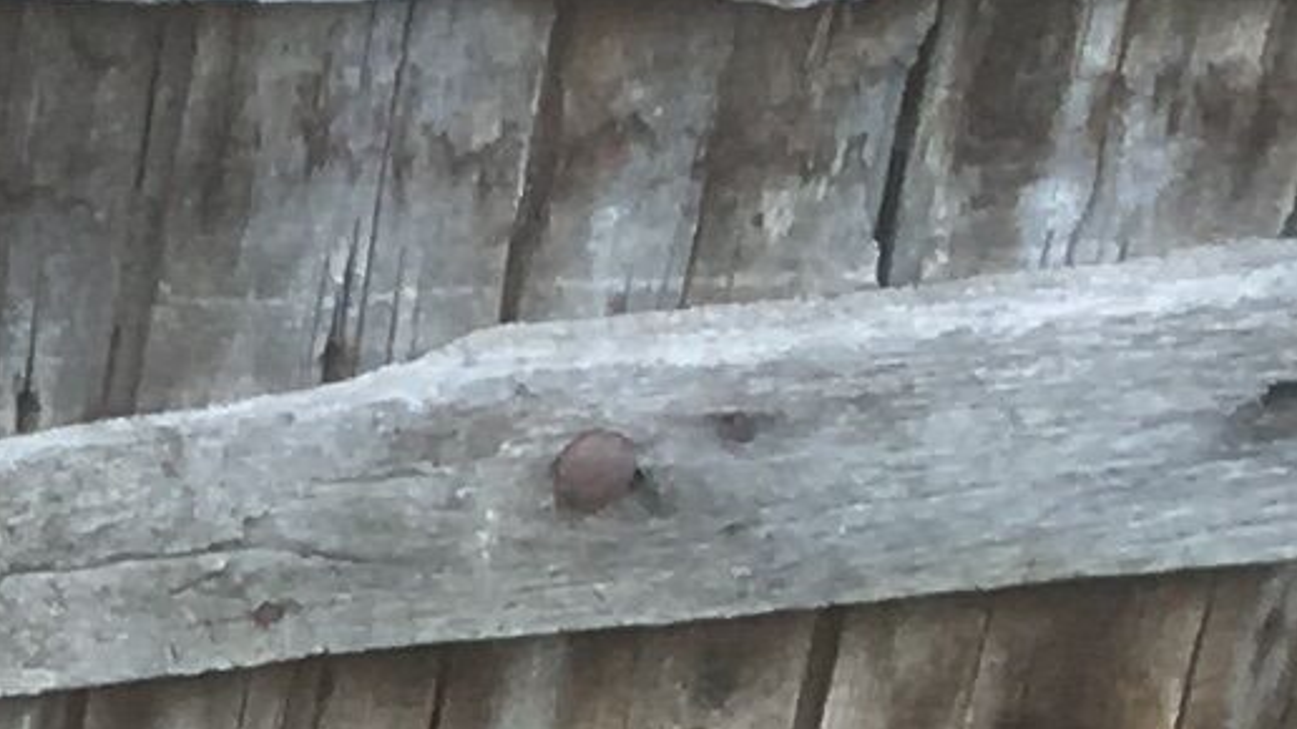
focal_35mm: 247
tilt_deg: -38.5
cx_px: -2061
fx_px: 8493
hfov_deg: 7.9
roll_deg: +1.0
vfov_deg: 4.5
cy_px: 3012
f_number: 2.2
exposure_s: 1/146
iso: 25
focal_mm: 4.15
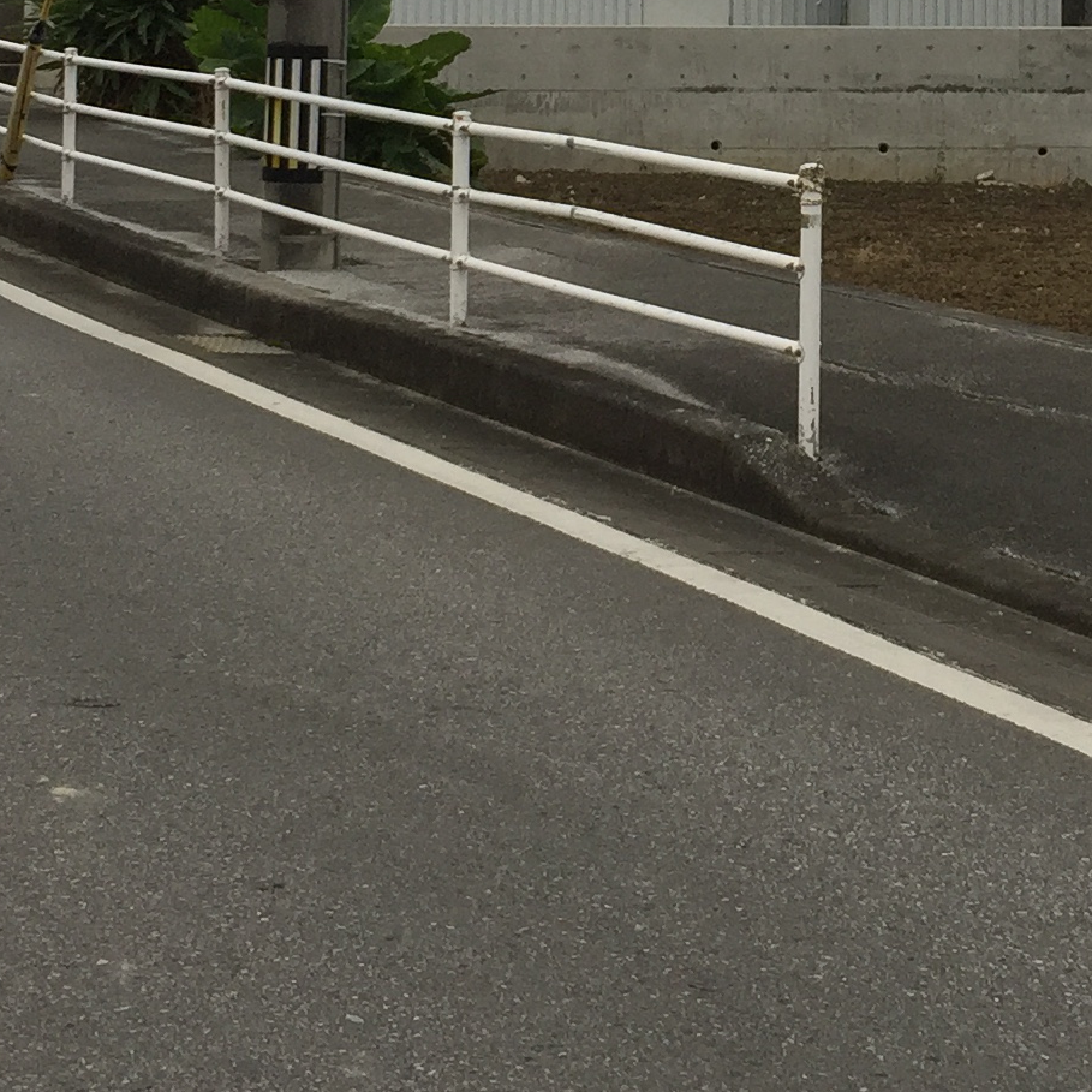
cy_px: -181
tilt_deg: +1.6
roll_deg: -1.6
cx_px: 929
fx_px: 3284
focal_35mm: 92
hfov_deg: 18.6
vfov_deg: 18.0
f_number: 2.2
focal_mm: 4.15
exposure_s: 1/120
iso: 40
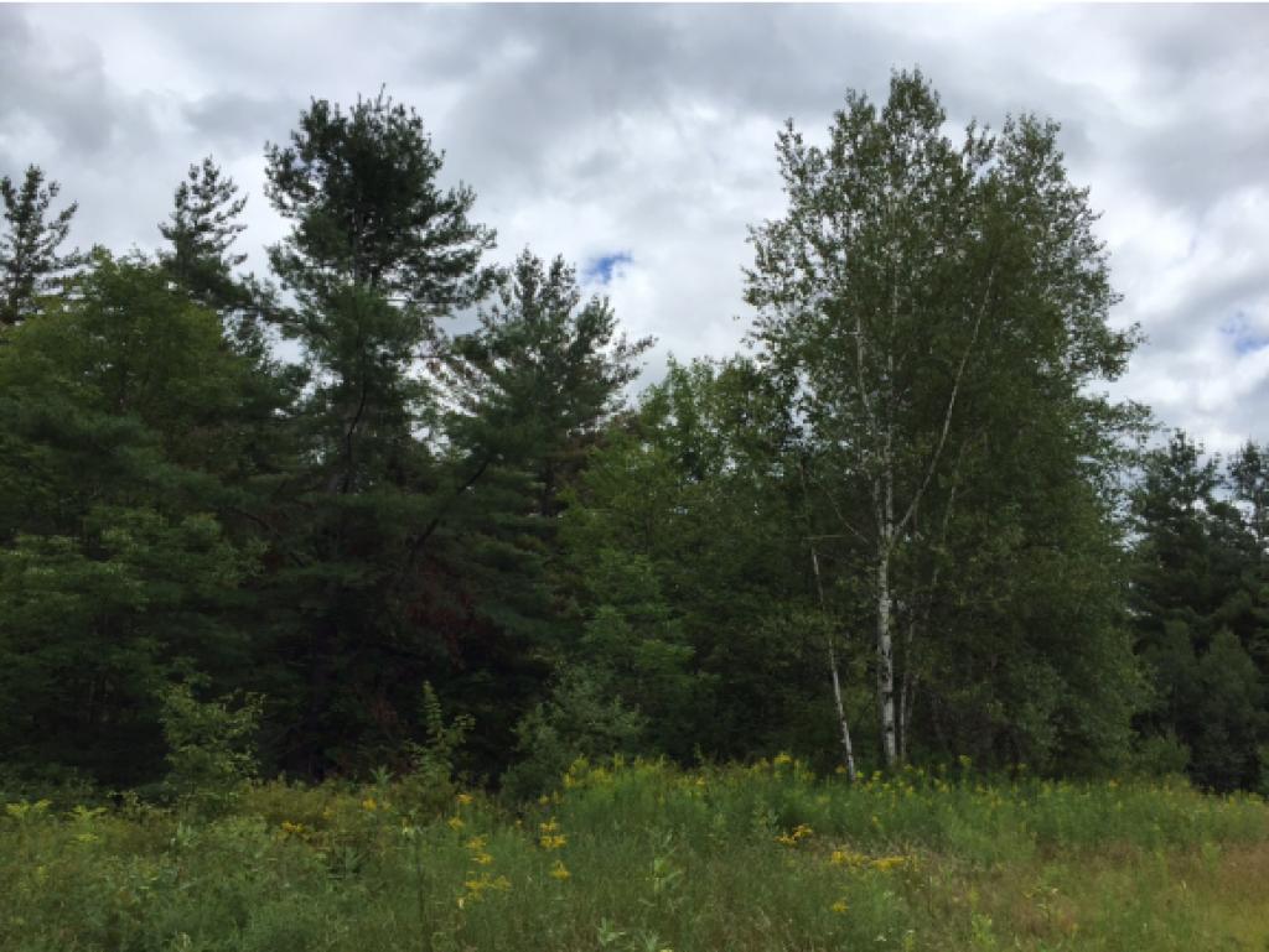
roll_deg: -3.2
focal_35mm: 29
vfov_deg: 48.3
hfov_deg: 61.6
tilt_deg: +11.7
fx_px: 1064
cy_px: 476
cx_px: 634
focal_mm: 4.15
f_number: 2.2
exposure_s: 1/2825
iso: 32
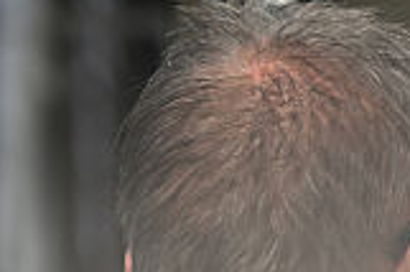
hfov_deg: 1.6
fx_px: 14494
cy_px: 736
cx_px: -593
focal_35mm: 1274
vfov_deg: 1.1
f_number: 2.8
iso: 320
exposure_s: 1/3200
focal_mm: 200
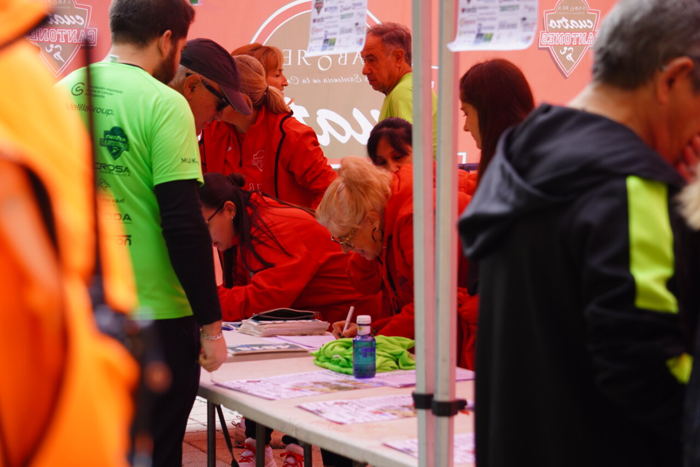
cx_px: 350
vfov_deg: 12.9
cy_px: 234
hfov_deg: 19.2
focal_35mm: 106
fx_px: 2070
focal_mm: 71
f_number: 5
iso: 125
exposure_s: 1/125
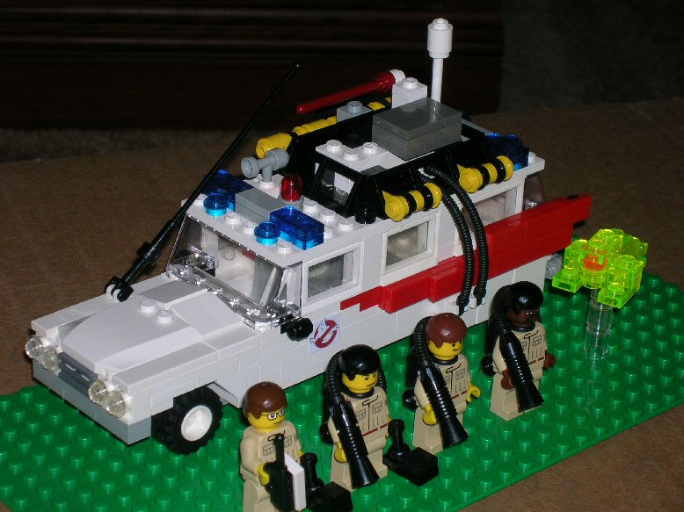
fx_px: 2015
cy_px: 256
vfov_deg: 14.5
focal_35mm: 102
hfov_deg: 19.3
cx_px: 342
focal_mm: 17.1
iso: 50
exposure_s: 1/60.1
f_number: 4.9
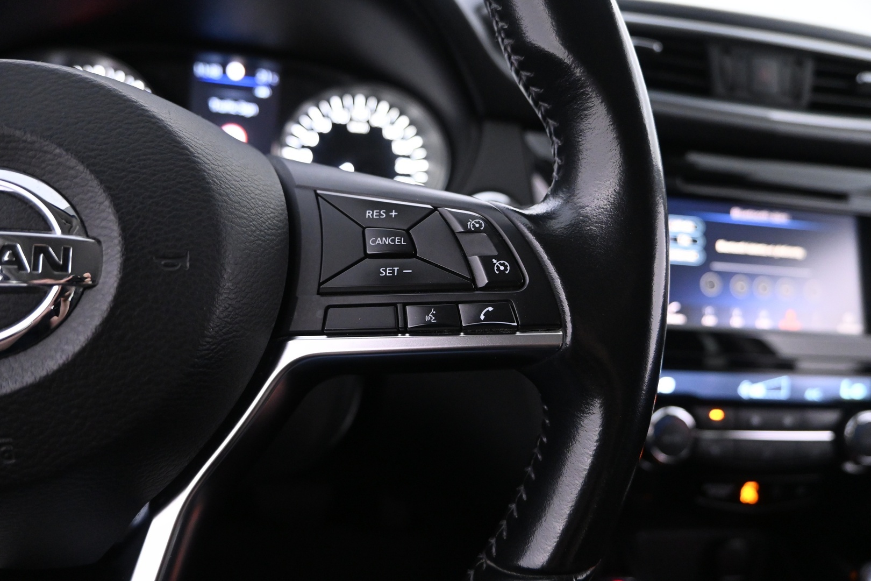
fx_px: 581
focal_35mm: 24
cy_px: 290
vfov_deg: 53.1
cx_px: 436
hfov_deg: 73.7
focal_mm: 16
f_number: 3.5
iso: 3200
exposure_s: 1/25
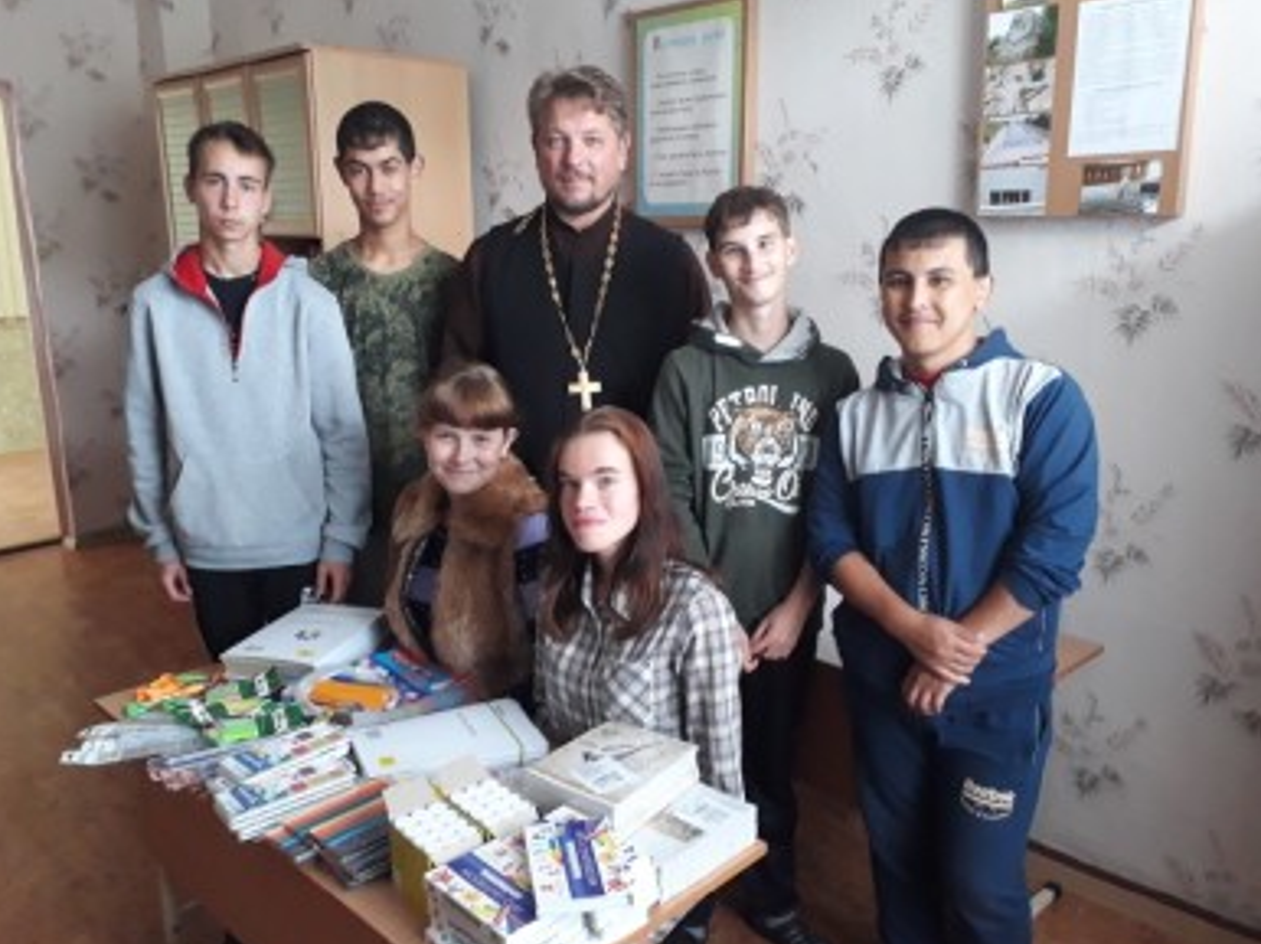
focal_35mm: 28
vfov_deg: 49.7
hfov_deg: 63.5
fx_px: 1019
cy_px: 483
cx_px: 634
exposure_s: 1/17
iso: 320
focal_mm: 3.6
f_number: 1.9
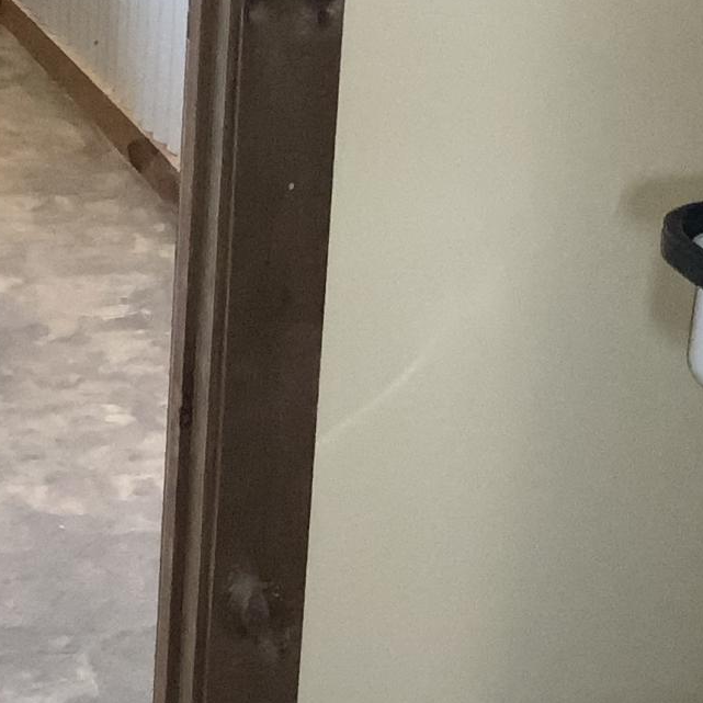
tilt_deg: -21.3
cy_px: 308
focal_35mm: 120
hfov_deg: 14.5
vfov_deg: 14.5
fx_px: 2757
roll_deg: -3.7
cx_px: 351
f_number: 1.8
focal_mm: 3
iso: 100
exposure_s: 1/53
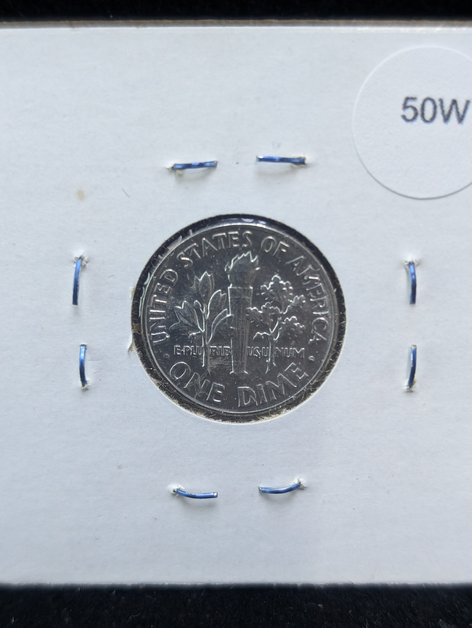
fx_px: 889
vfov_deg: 38.9
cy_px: 314
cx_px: 236
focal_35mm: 49
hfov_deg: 29.7
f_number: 1.68
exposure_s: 1/120
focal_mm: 6.9
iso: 576
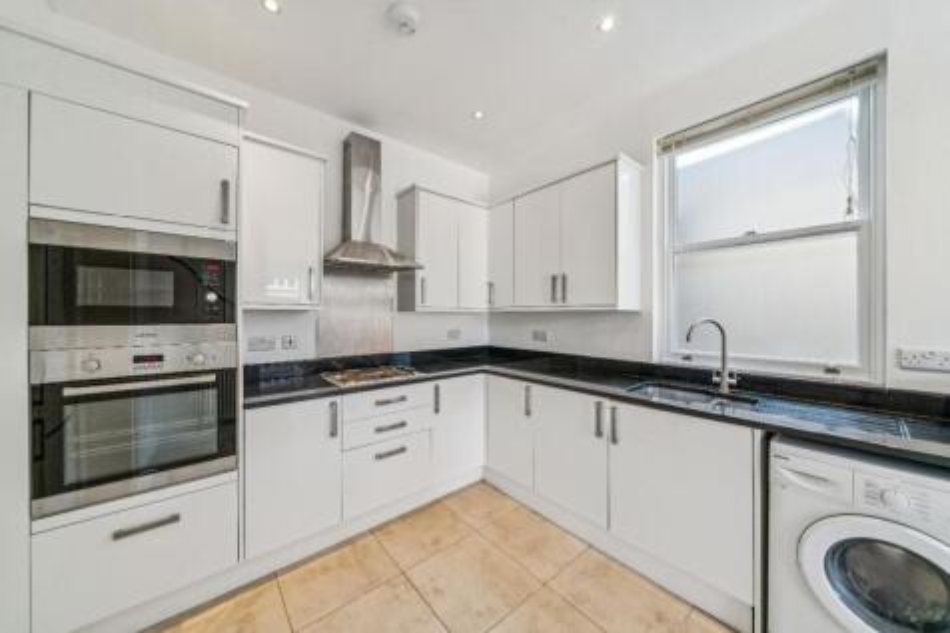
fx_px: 317
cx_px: 475
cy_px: 316
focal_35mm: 12
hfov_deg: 112.6
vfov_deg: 90.0
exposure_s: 1/40
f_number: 9
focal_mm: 12
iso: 640
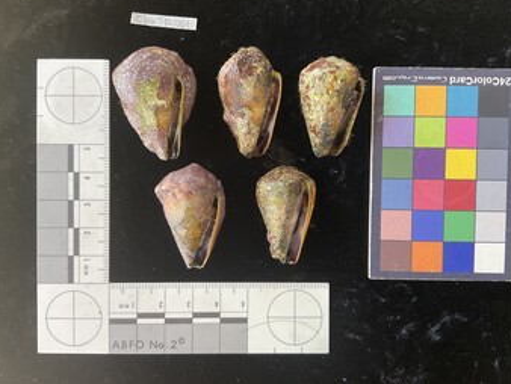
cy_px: 188
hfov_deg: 59.9
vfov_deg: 46.8
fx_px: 443
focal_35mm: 30
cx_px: 260
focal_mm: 3
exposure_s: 1/60
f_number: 1.8
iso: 50
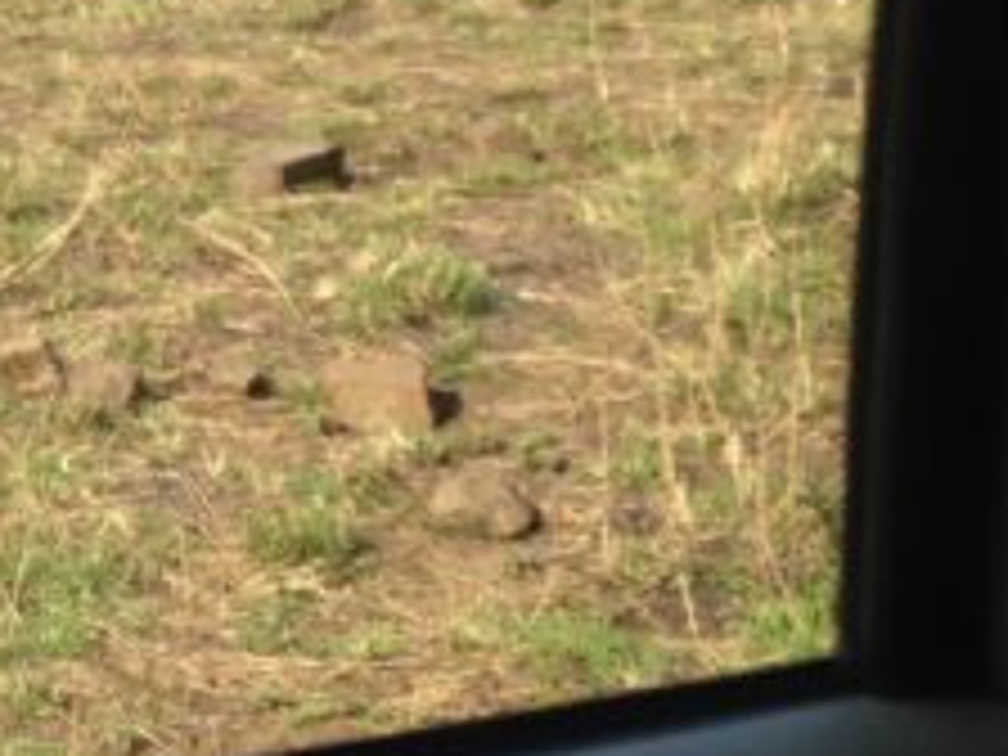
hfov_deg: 16.5
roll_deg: +4.7
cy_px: -68
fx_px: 3291
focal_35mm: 113
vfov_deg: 12.9
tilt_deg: -11.1
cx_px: -292
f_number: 2.4
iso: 50
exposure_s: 1/903
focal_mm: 4.12
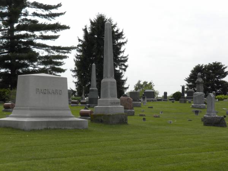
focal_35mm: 72
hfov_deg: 27.0
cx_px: 114
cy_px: 86
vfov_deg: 20.4
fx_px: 474
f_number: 14
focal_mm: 12.7
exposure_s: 1/69.2
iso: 64
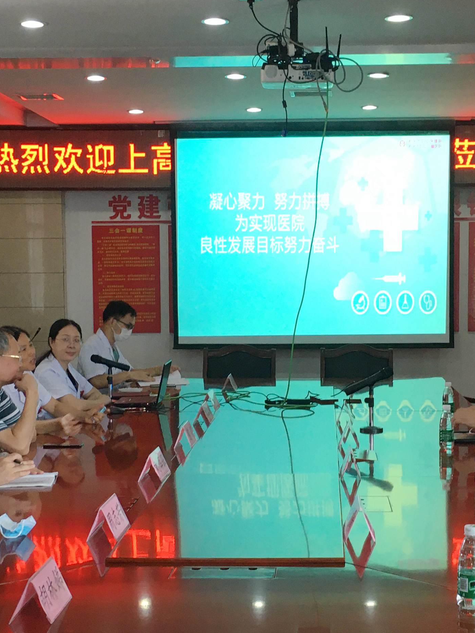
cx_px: 277
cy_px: 370
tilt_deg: -4.6
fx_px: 1153
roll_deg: +0.3
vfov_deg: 30.7
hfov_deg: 23.3
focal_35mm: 63
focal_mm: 4.15
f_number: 2.2
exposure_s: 1/33
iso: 80
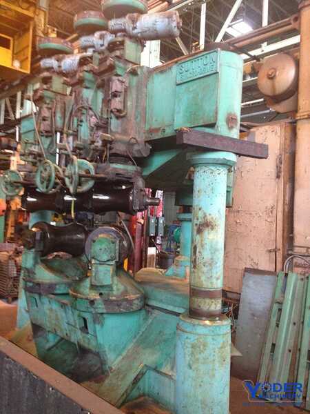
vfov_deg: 52.6
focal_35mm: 35
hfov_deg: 40.7
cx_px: 155
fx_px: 418
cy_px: 207
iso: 320
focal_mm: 4.28
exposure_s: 1/20
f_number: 2.4
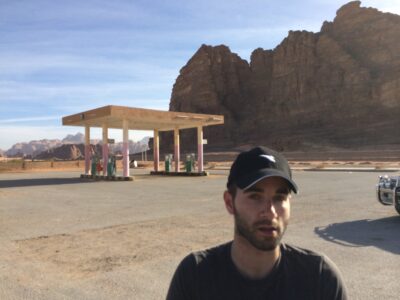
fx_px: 347
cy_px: 150
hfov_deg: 60.0
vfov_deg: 46.8
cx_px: 200
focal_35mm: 30
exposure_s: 1/2160
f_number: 2.2
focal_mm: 4.12
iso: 32
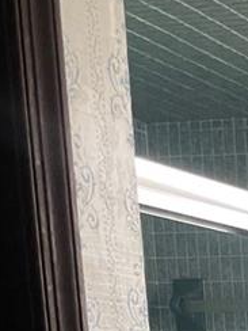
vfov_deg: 13.2
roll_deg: -0.9
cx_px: 564
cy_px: 676
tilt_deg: -14.0
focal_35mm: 128
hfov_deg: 10.3
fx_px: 1223
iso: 160
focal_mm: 4.2
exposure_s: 1/60
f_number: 1.6
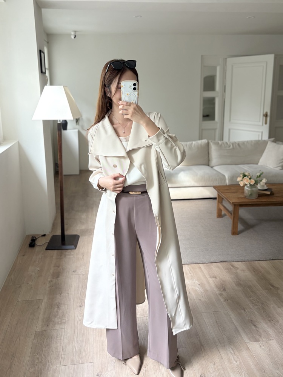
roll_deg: +0.7
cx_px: 142
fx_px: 283
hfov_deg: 53.1
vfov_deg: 67.3
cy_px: 188
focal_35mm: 26
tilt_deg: -10.0
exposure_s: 1/121
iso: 100
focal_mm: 5.96
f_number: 1.6
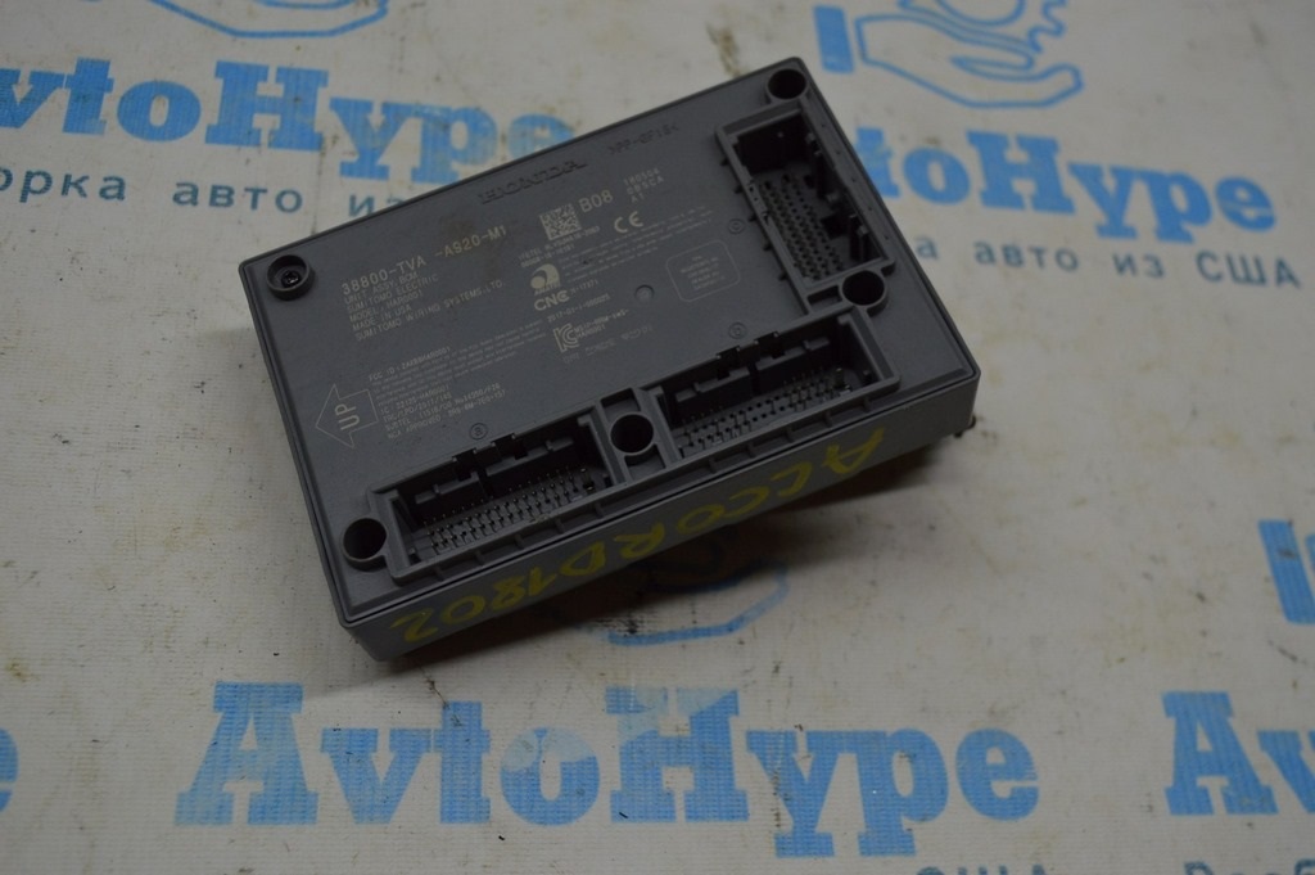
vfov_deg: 33.0
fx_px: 1478
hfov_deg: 48.0
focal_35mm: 40
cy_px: 438
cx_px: 658
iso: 400
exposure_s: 1/125
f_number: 5.6
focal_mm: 27
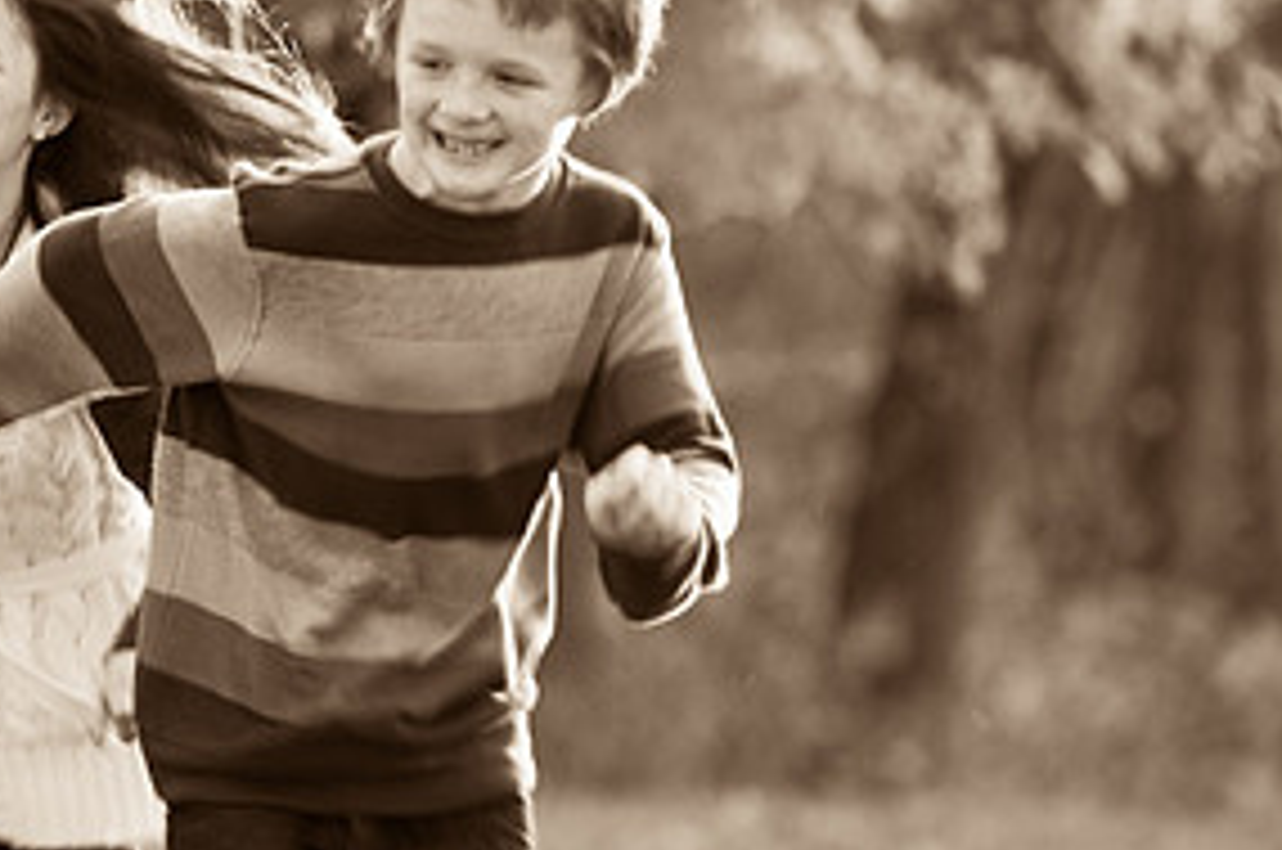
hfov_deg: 3.7
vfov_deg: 2.4
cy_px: 461
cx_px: 225
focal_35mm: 565
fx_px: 20087
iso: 200
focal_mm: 185
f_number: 4.5
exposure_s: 1/125
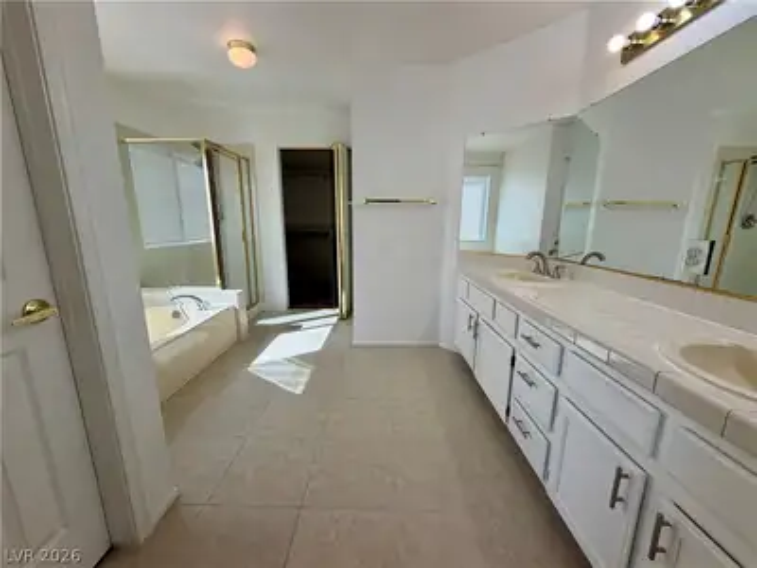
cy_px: 284
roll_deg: -0.1
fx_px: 306
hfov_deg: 102.1
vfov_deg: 85.7
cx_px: 378
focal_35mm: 14
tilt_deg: -11.6
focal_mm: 2.22
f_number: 2.2
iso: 25
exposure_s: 1/120
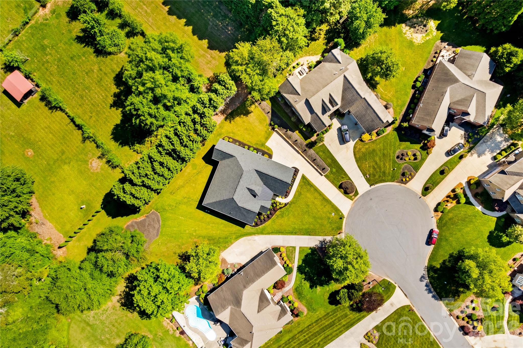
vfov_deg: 57.2
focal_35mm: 22
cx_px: 262
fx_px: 319
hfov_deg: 78.6
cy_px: 174
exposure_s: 1/500
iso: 110
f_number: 2.8
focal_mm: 8.38
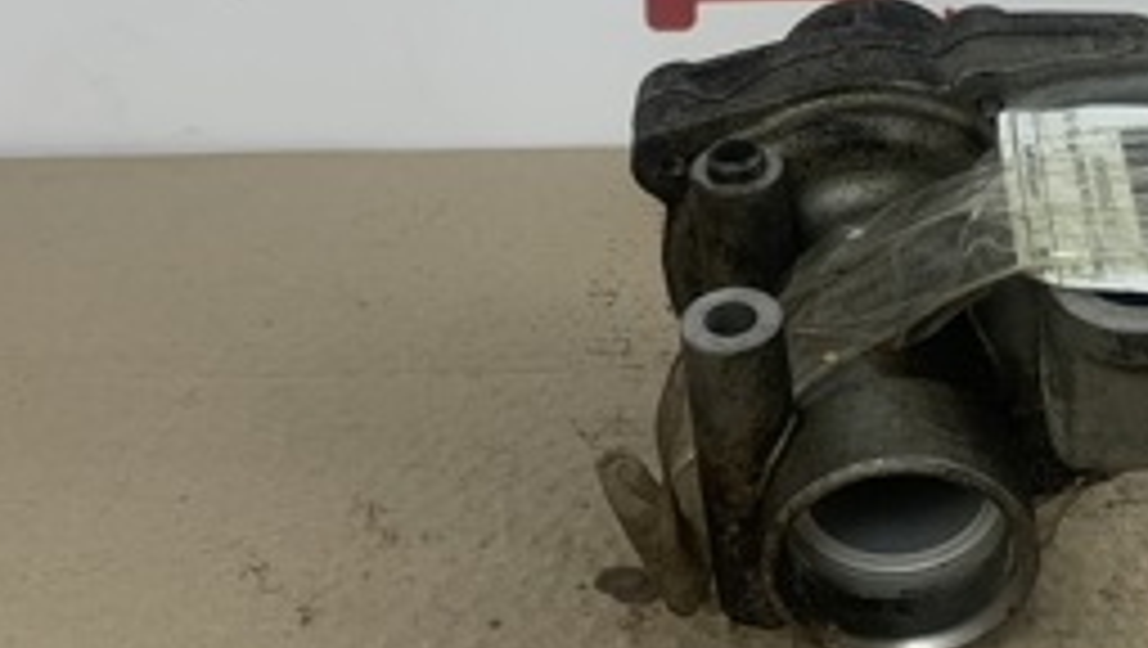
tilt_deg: -14.7
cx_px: 891
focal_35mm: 71
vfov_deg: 16.9
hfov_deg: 29.2
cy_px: 122
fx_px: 2163
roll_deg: -0.2
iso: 40
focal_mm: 4.25
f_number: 1.8
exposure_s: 1/121
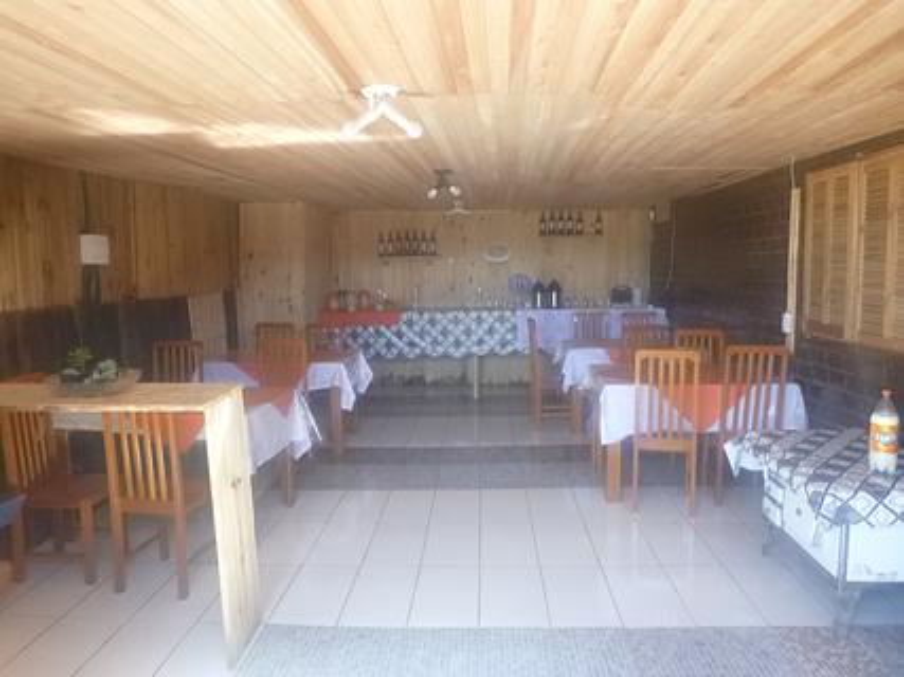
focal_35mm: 25
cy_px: 338
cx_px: 452
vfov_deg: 54.9
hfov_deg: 69.4
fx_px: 653
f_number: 3.9
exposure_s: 1/40
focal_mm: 4.5
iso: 400
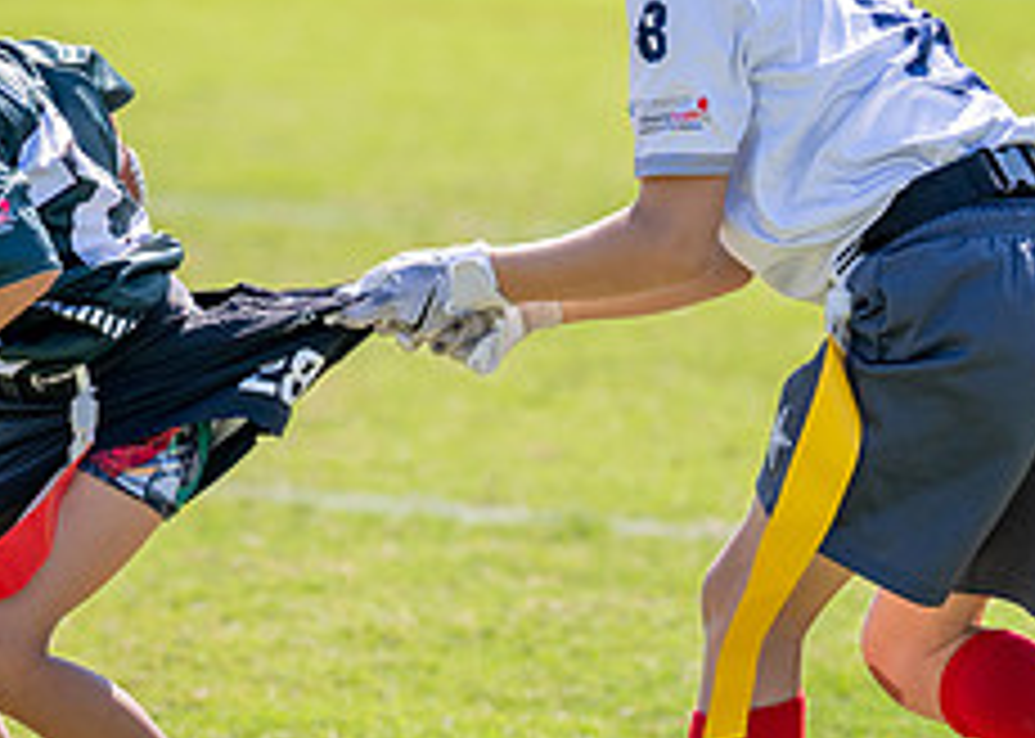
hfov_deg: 4.8
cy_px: 418
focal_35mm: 415
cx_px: -72
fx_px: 12192
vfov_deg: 3.5
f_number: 2.8
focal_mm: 124
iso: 200
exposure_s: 1/2500
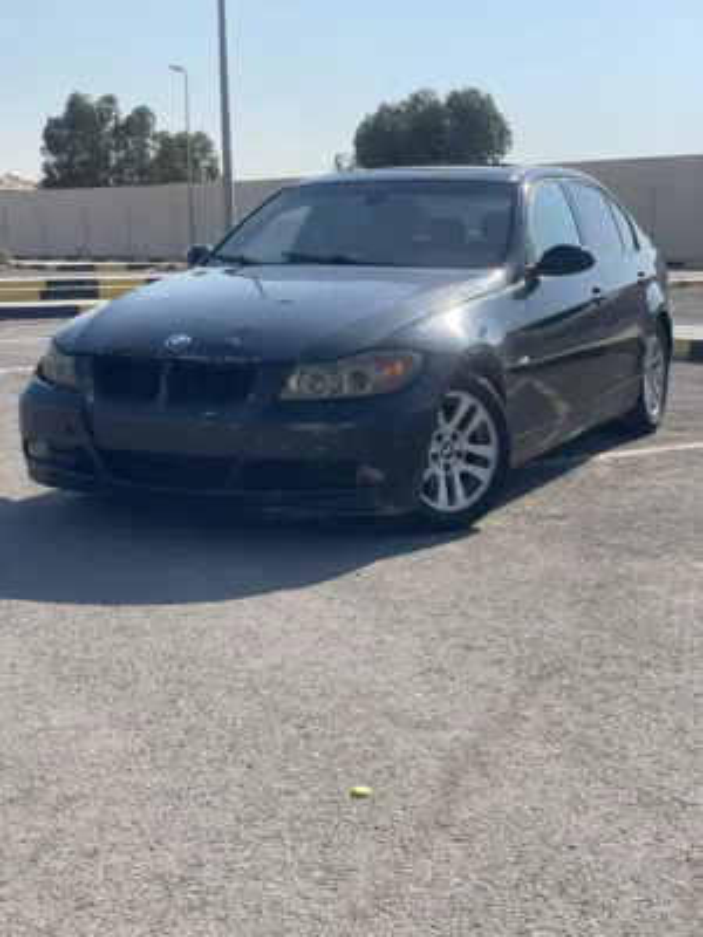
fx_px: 1408
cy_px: 468
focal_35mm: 52
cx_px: 352
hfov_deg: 28.0
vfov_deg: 36.8
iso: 32
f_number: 2
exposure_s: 1/2519
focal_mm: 6
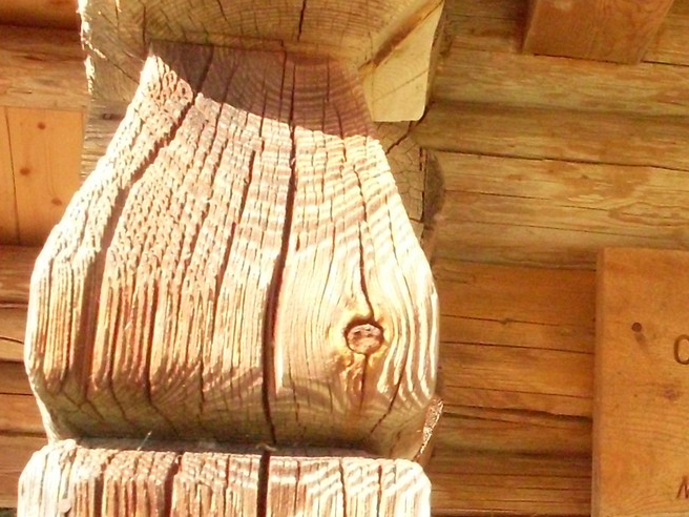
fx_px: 1652
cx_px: 737
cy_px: 423
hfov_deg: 22.4
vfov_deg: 17.6
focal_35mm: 83
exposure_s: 1/125
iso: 400
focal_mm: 6.3
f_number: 8.4
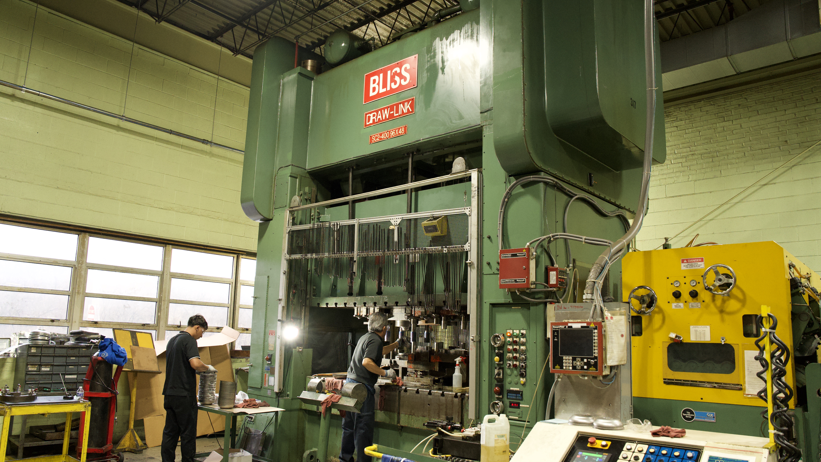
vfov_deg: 44.4
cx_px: 397
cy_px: 243
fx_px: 566
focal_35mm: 26
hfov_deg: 71.9
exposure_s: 1/160
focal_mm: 24
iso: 5000
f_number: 4.5
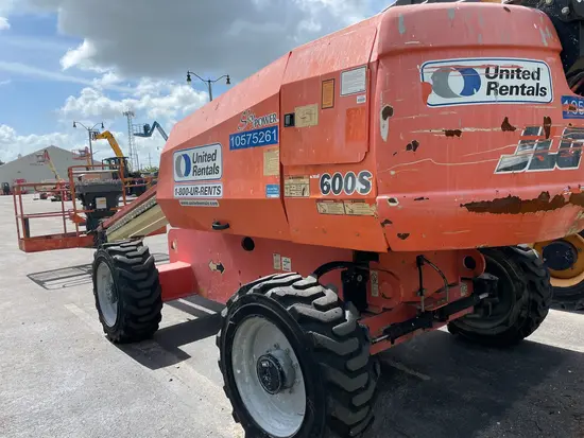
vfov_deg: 53.1
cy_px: 219
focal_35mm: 26
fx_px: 439
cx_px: 292
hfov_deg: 67.3
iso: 50
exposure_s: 1/3401
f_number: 1.6
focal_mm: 4.2
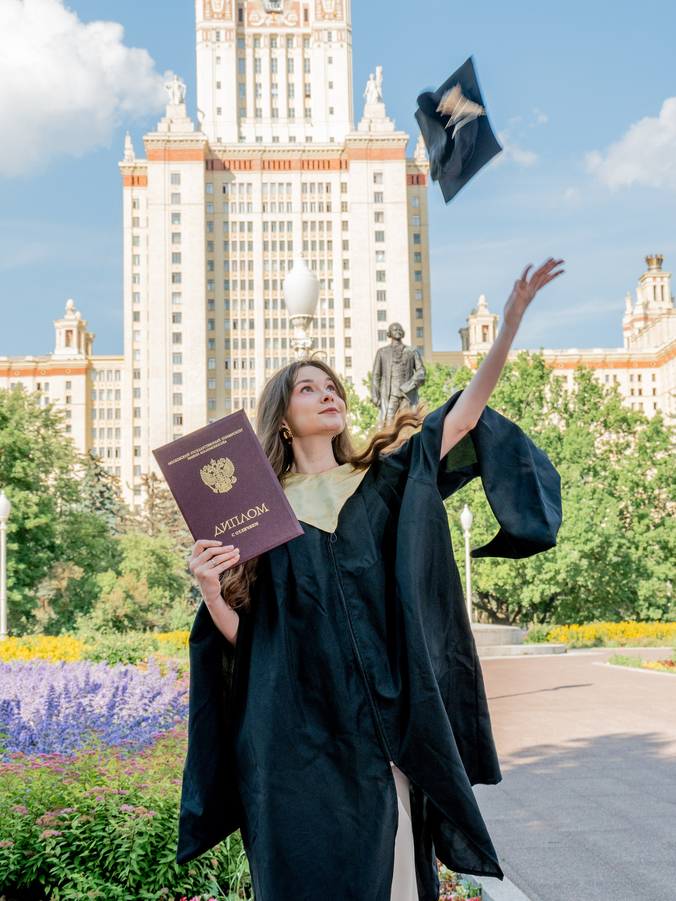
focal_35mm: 56
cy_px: 433
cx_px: 337
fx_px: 1458
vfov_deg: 34.3
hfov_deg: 26.1
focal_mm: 34
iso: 100
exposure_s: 1/200
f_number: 7.1
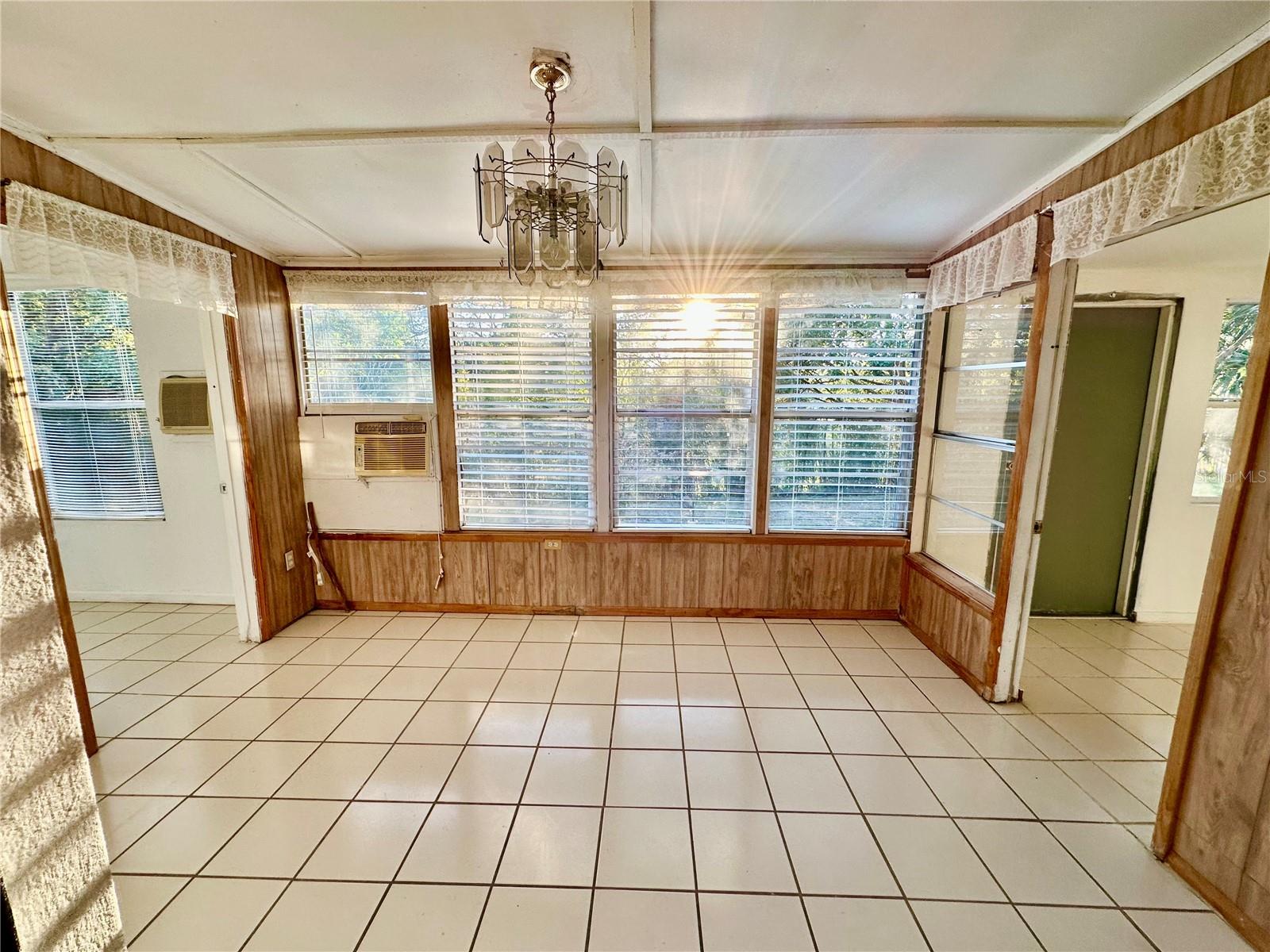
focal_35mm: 14
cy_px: 476
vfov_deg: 85.7
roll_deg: +0.2
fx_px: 514
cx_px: 635
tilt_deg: -9.3
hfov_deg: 102.1
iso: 64
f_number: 2.2
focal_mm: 2.22
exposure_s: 1/100
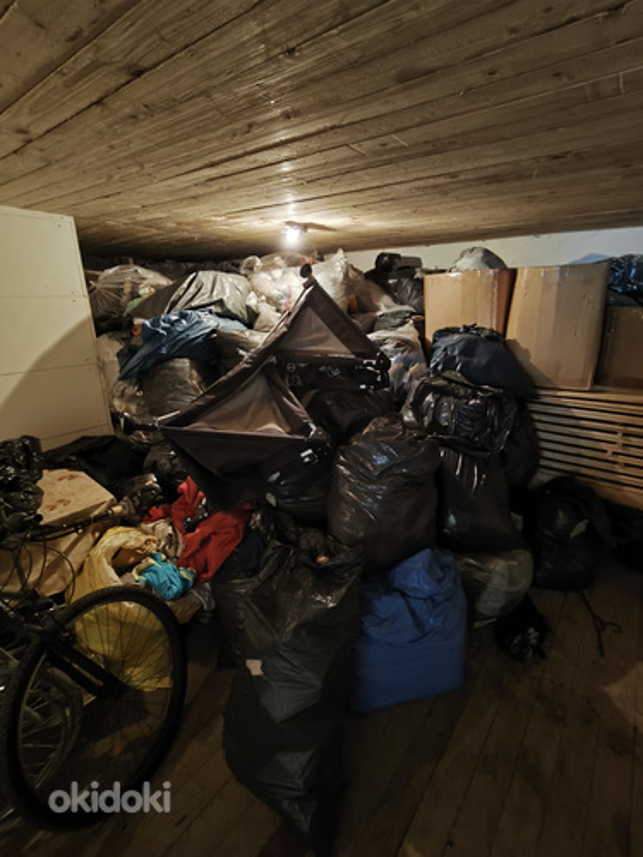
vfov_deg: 94.5
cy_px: 428
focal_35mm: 16
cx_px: 322
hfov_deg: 78.1
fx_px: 396
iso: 1600
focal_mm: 1.65
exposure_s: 1/14.3
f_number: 2.2
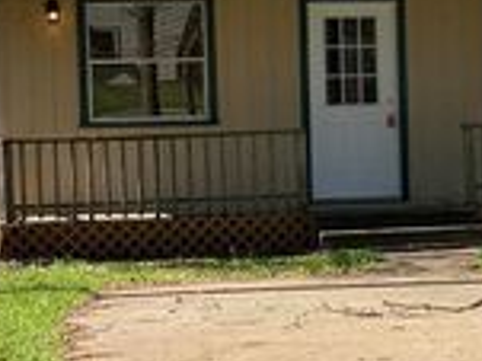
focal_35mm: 172
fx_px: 2393
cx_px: 441
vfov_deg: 8.6
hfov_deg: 11.4
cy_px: 165
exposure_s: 1/841
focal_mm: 6
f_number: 2
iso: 20
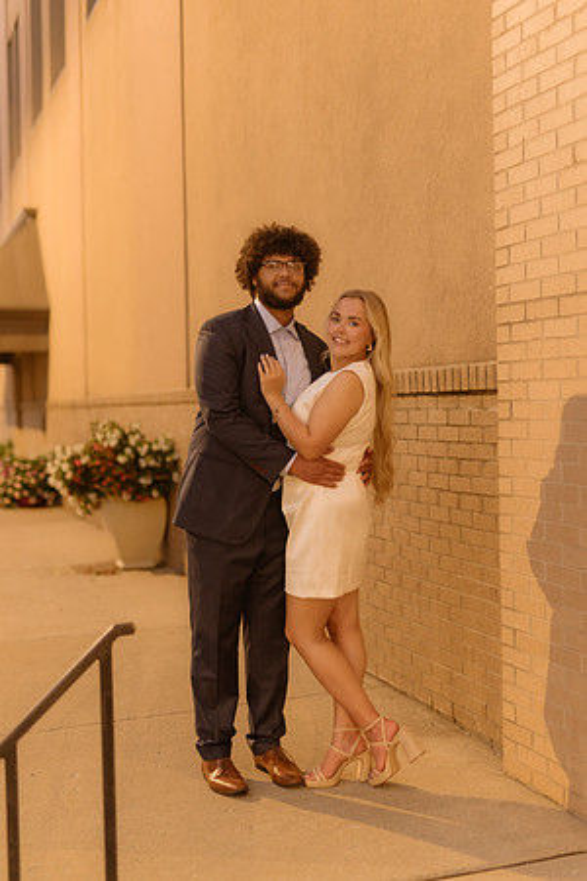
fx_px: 1223
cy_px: 440
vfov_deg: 39.6
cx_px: 294
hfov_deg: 27.0
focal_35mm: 50
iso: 1000
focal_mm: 50
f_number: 1.4
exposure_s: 1/125
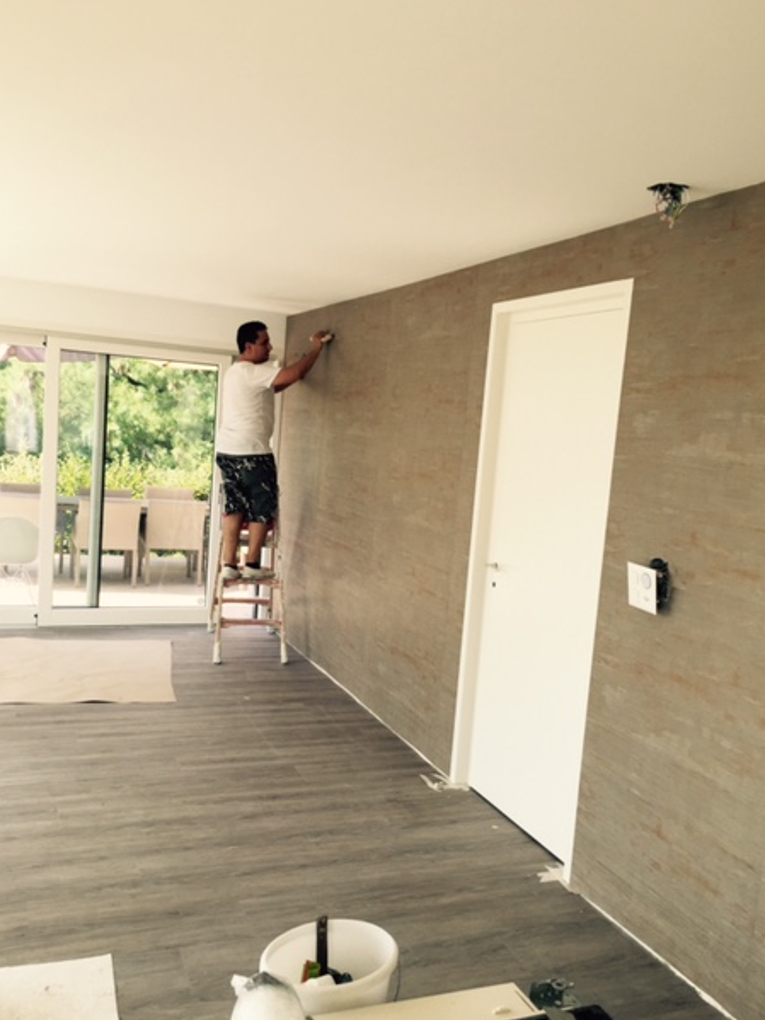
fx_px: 914
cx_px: 371
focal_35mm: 31
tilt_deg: -6.2
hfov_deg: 45.4
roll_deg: -5.3
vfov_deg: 58.3
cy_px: 533
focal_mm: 4.15
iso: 32
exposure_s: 1/278
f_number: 2.2
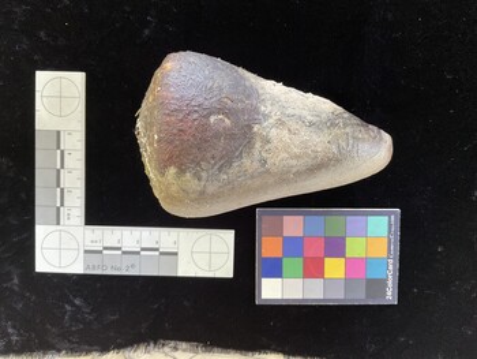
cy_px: 180
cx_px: 238
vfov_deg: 48.3
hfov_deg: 61.6
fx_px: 400
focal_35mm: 29
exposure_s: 1/50
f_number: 1.8
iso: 160
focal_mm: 3
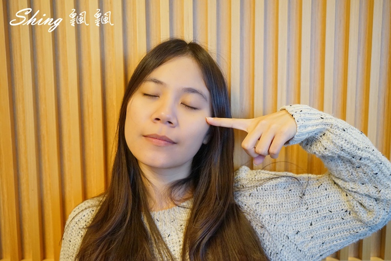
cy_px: 130
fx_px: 391
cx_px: 196
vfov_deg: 36.9
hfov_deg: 53.1
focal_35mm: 36
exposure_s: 1/25
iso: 3200
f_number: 4
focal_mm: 36
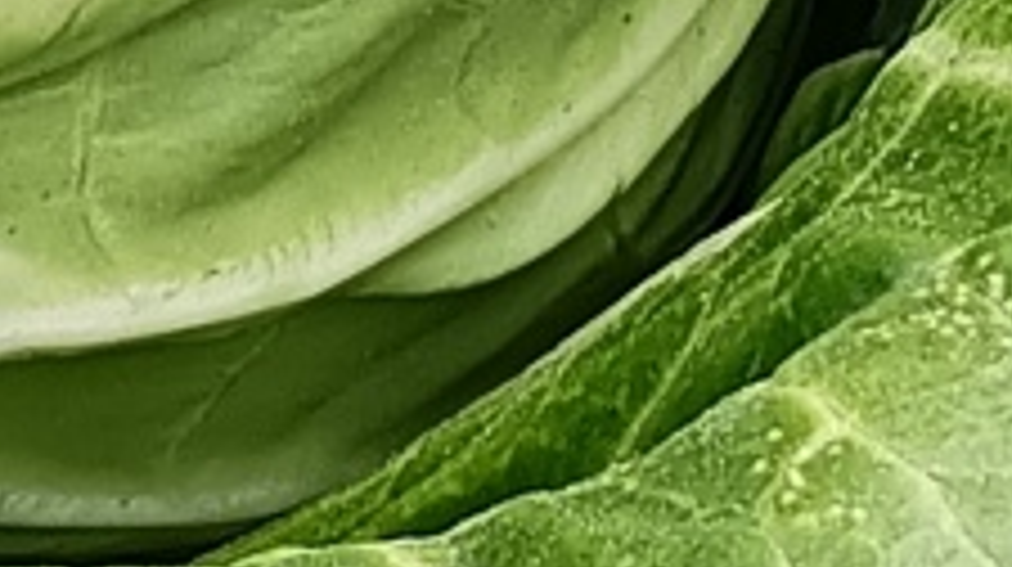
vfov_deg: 4.1
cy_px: -666
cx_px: 207
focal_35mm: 290
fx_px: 7774
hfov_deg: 7.4
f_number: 1.8
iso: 141
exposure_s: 1/100
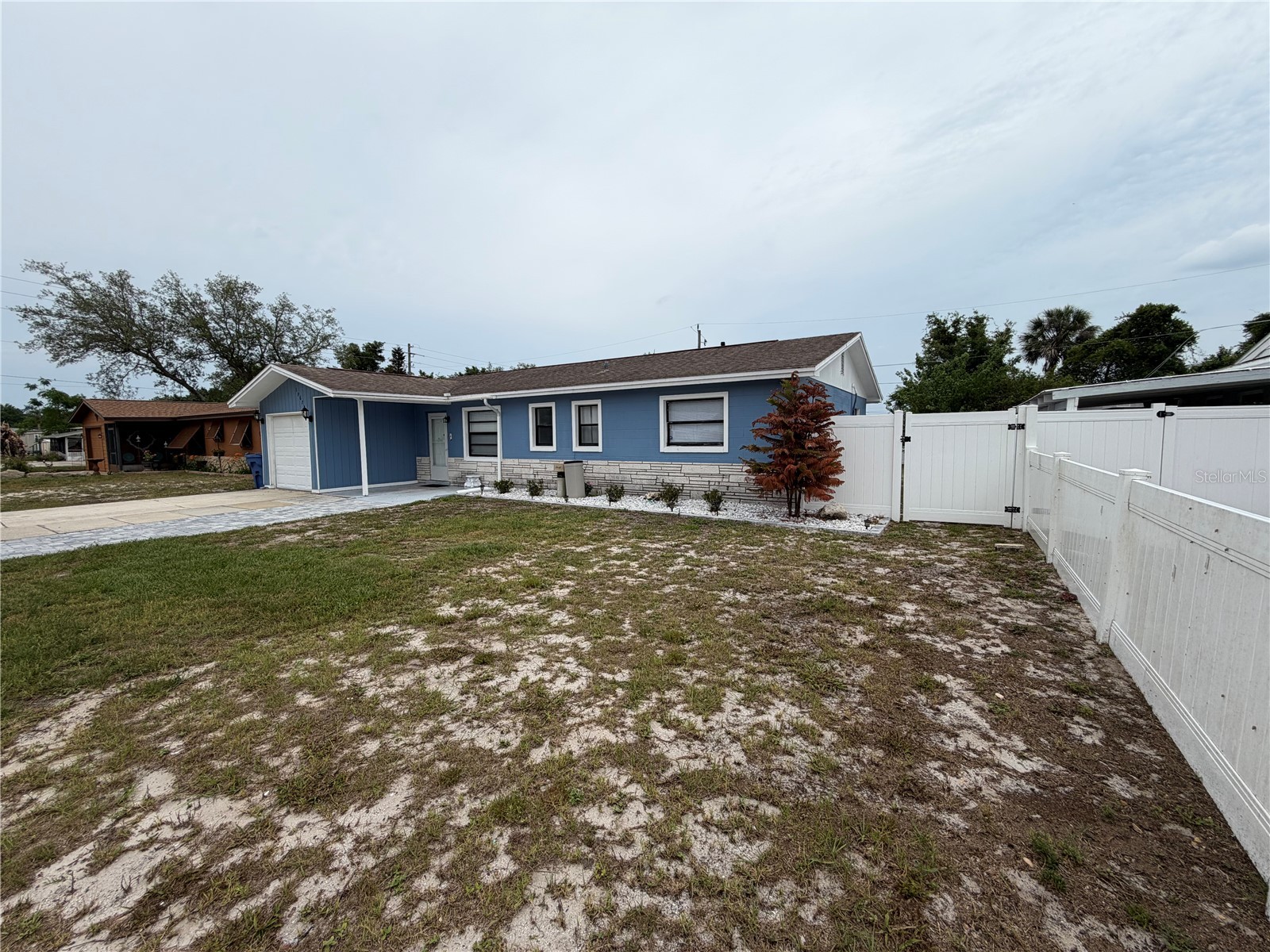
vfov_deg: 85.7
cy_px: 476
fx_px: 514
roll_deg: +0.7
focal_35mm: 14
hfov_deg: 102.1
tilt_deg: -4.6
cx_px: 635
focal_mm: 2.22
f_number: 2.2
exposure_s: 1/1368
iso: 20
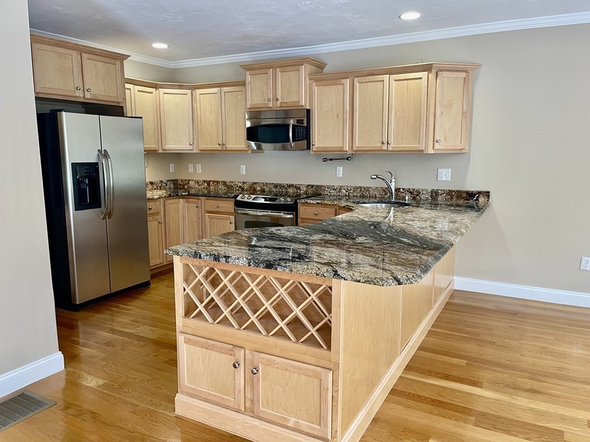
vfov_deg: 53.1
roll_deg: +0.1
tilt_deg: -10.0
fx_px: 443
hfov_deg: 67.3
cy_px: 221
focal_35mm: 26
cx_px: 295
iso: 100
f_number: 1.6
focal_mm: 5.1
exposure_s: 1/60
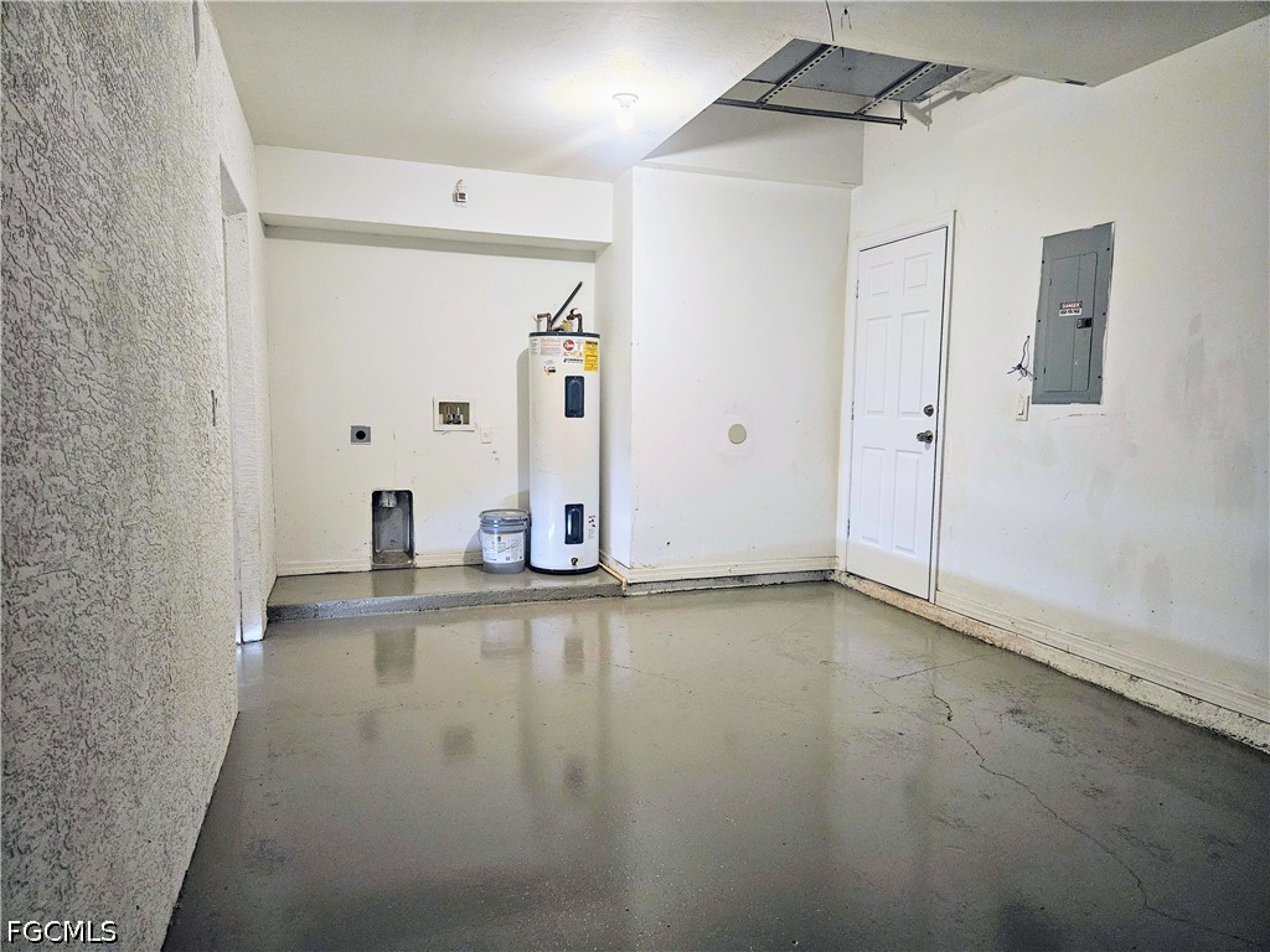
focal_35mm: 23
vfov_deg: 58.9
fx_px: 844
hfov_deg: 73.9
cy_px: 476
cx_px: 635
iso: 640
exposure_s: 1/60
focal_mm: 5.4
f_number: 1.8
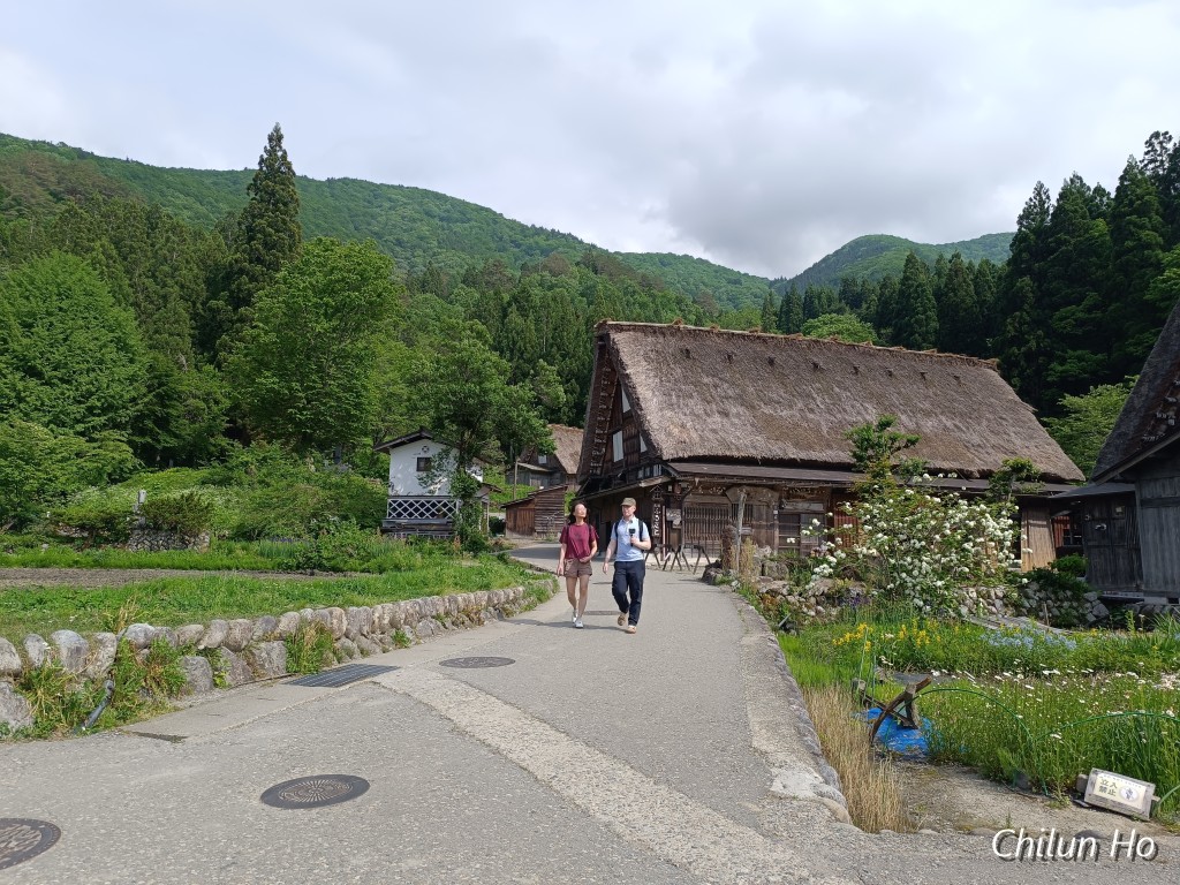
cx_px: 590
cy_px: 442
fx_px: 818
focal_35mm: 24
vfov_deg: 56.8
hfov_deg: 71.6
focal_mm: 6.14
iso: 53
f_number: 1.65
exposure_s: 1/671
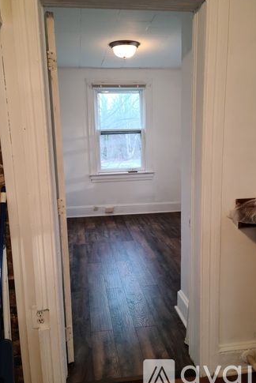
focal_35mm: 30
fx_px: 320
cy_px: 193
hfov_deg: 43.7
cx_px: 123
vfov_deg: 61.9
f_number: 2
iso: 250
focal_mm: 5.9
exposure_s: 1/60
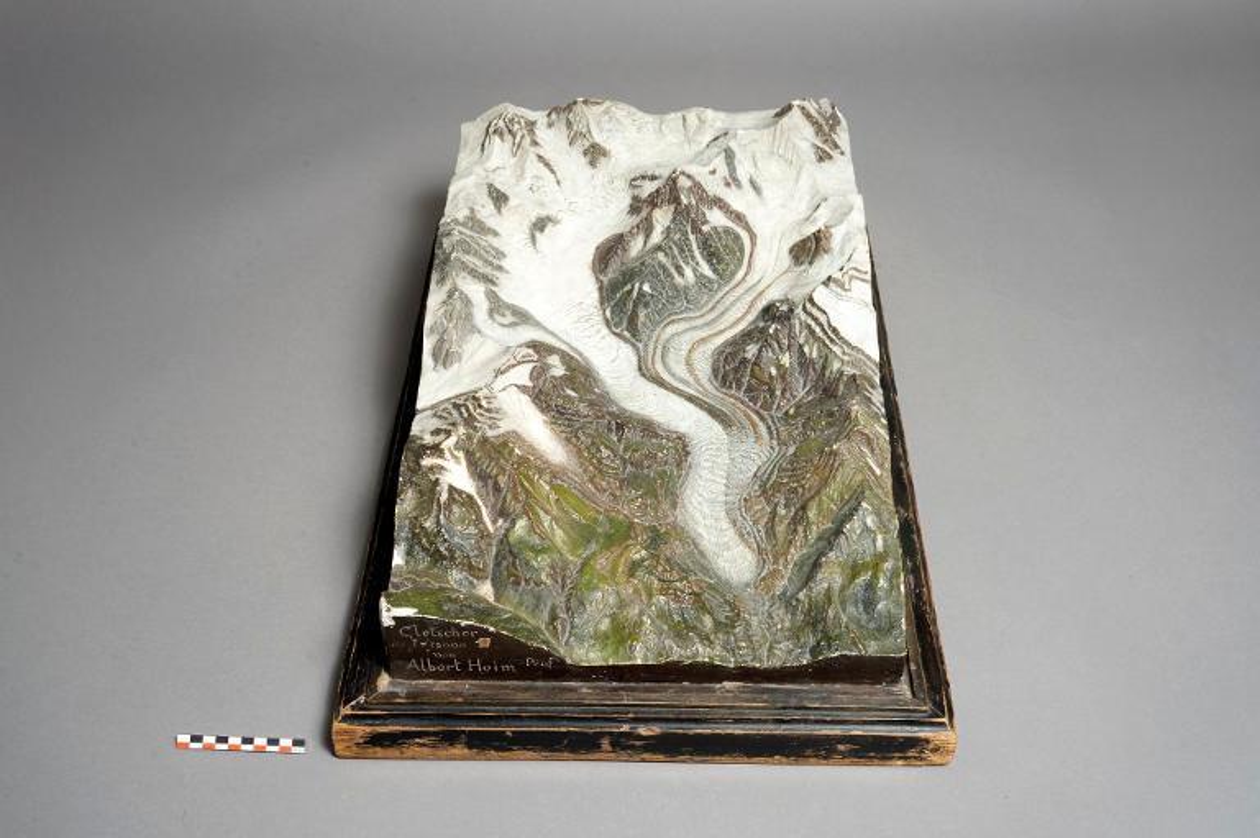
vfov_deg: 31.1
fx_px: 1504
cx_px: 630
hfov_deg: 45.5
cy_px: 419
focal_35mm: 43
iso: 400
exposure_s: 1/125
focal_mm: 43
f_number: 16
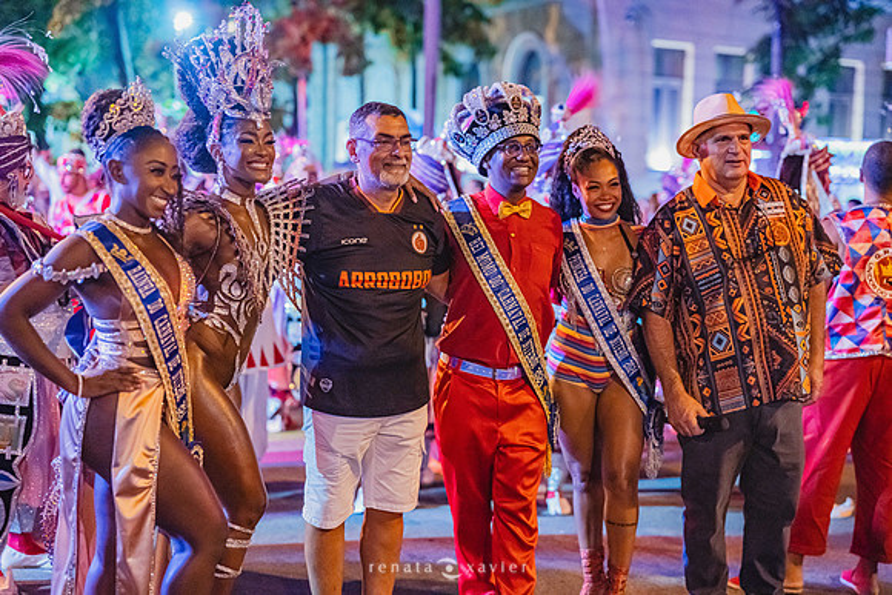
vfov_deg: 27.0
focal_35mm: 50
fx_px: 1239
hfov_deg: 39.6
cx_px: 446
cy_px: 298
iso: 6400
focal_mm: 50
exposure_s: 1/160
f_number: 1.8
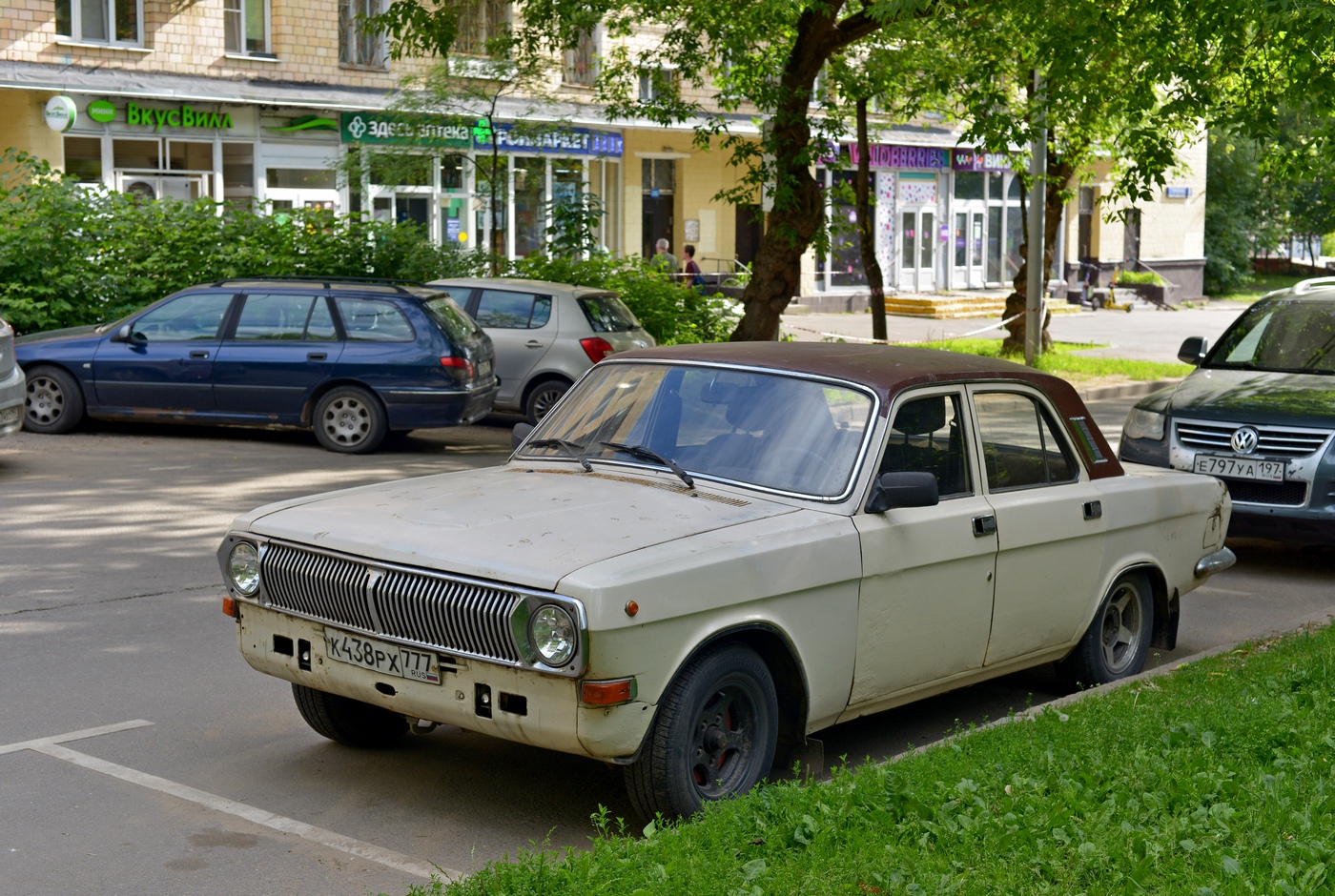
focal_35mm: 50
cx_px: 668
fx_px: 1858
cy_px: 448
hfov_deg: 39.5
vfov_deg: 27.1
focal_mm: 50
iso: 200
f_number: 5.6
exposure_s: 1/320
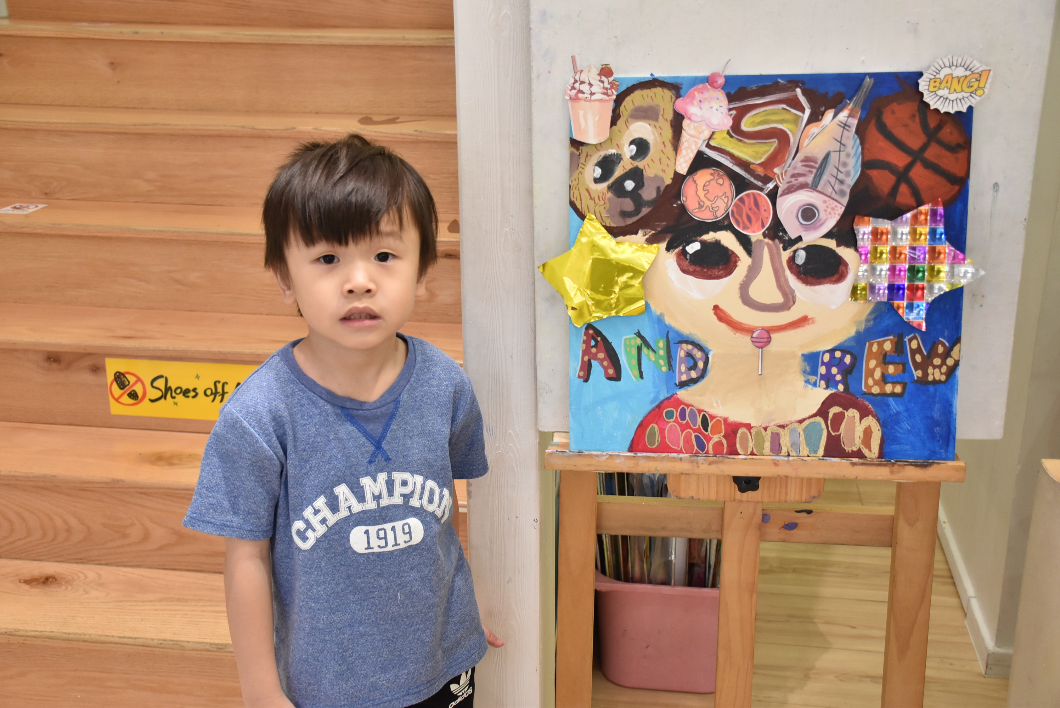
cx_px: 530
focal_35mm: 40
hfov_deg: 47.9
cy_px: 354
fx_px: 1193
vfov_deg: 33.1
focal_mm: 27
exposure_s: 1/125
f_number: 4
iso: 800
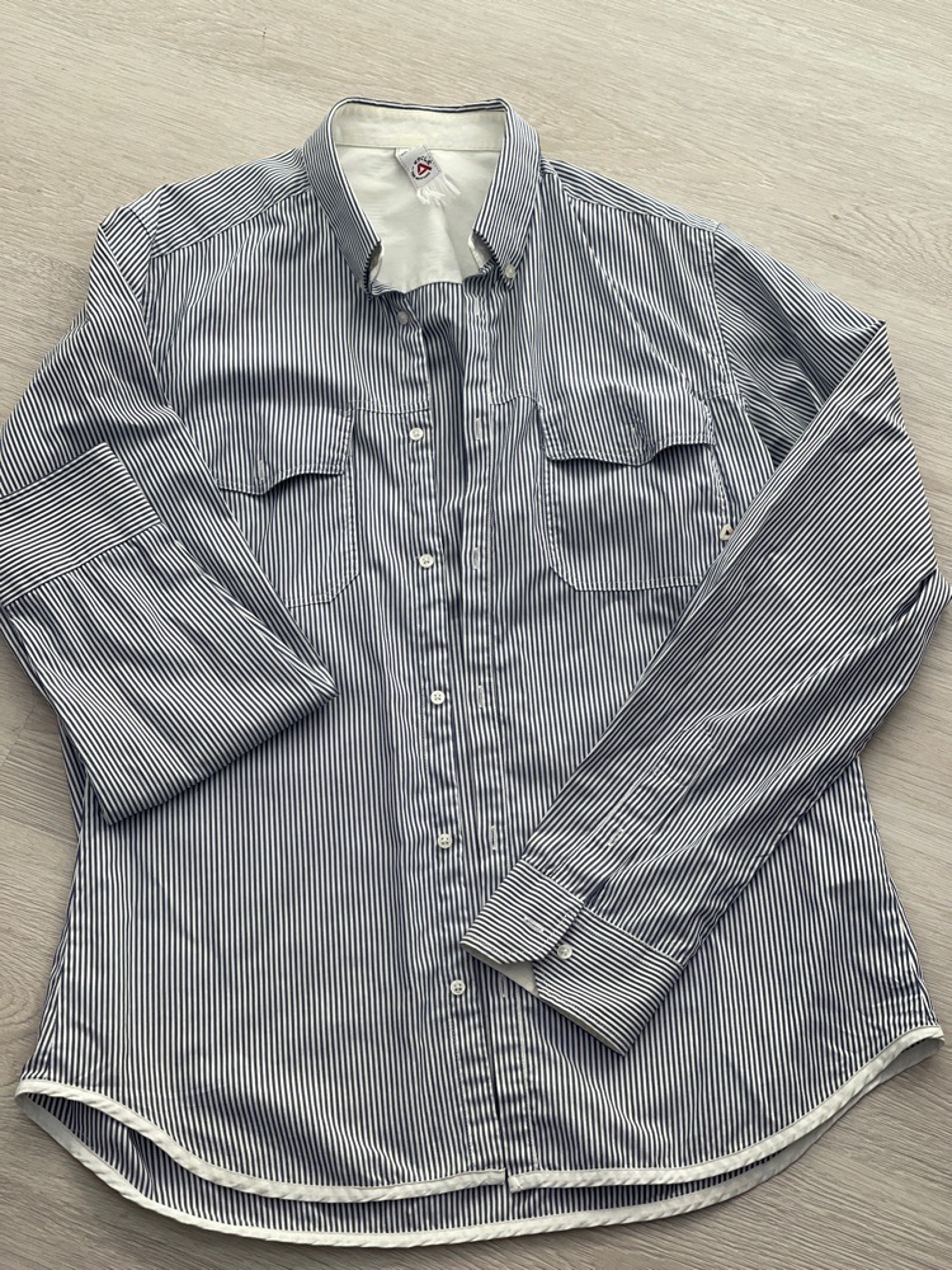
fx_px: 2347
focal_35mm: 64
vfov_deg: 30.3
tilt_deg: -62.4
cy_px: 635
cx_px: 476
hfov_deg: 22.9
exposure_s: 1/99
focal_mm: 7.5
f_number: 2.2
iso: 125
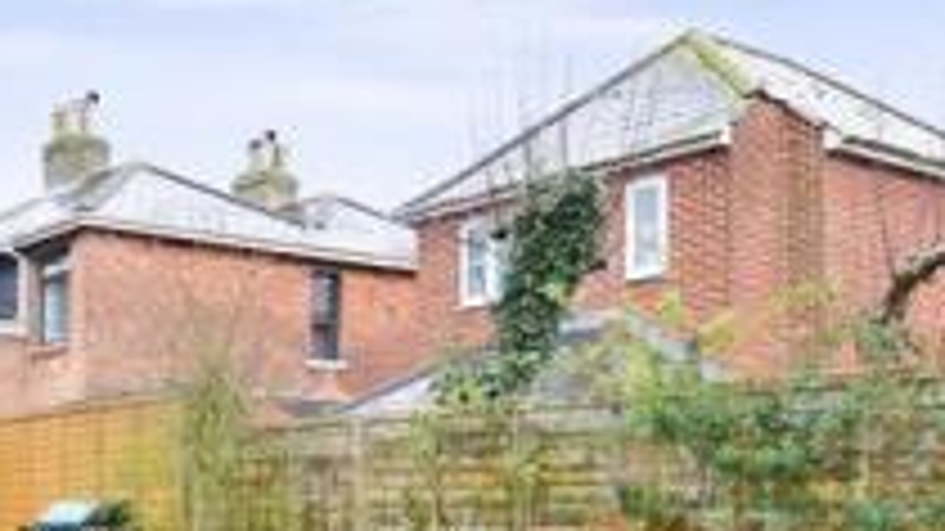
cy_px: 533
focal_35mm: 49
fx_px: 1228
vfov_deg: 23.4
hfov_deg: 37.8
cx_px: 14
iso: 400
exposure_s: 1/60
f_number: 10
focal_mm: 10
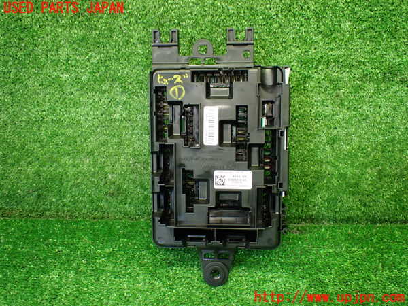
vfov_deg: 46.8
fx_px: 354
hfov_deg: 60.0
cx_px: 204
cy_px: 153
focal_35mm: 30
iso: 800
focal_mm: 5.4
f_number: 2.3
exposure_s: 1/125
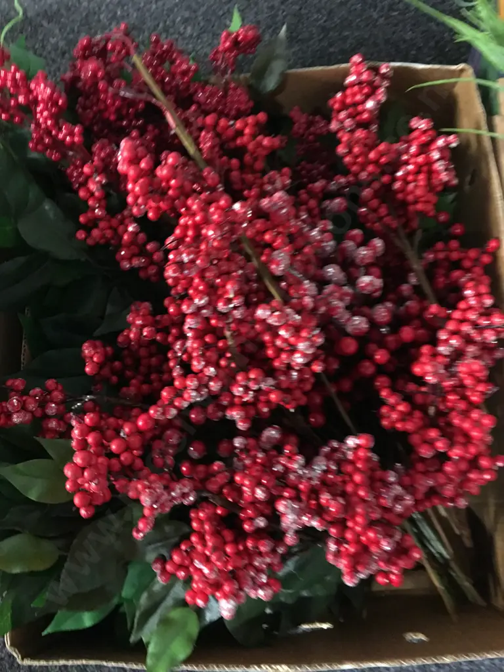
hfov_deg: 48.2
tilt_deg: -73.9
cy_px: 336
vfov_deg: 61.7
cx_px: 252
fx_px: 563
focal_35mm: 29
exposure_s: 1/4
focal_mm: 4.15
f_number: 2.2
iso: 125
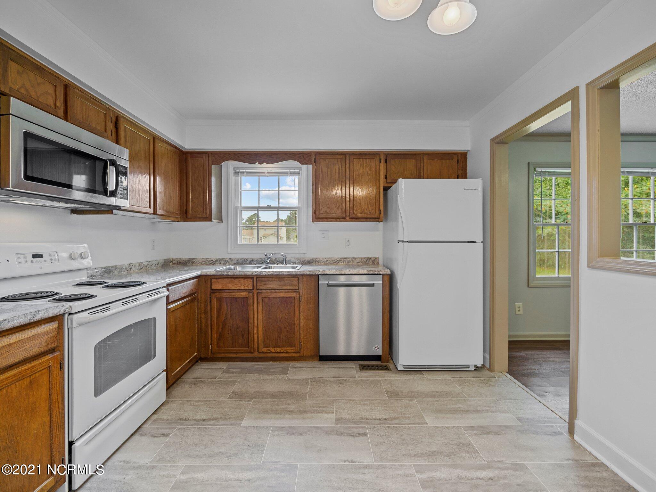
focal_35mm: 14
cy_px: 246
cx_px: 328
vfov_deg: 85.7
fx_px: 265
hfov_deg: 102.1
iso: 320
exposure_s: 1/13
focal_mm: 7
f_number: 4
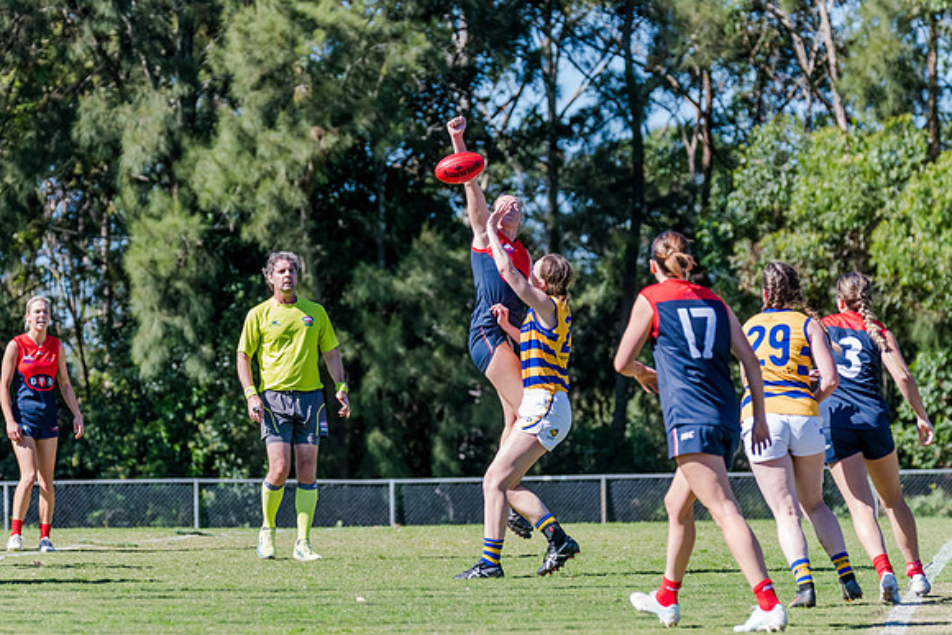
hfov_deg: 7.9
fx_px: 6924
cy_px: 289
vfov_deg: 5.3
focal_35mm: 262
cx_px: 461
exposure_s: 1/1600
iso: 800
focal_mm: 240
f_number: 6.3
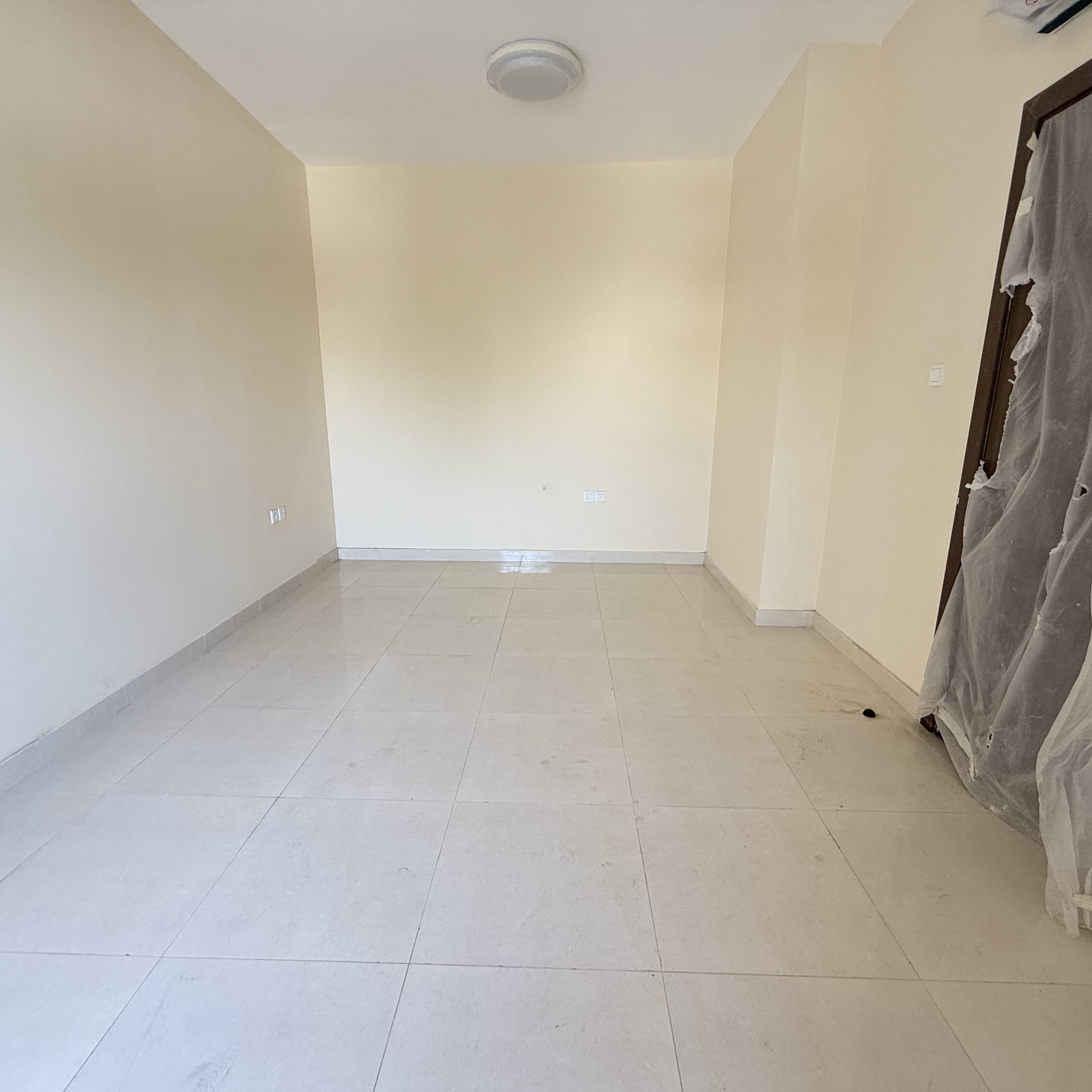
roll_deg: -0.5
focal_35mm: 17
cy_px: 557
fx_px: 607
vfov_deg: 84.0
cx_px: 549
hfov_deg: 84.0
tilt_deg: -14.2
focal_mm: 2.22
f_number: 2.2
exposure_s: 1/99
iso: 100
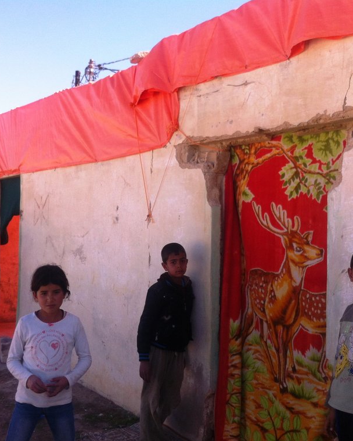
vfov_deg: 40.3
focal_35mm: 46
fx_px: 600
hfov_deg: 32.7
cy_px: 221
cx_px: 149
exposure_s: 1/603
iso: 80
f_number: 2.8
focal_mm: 3.85
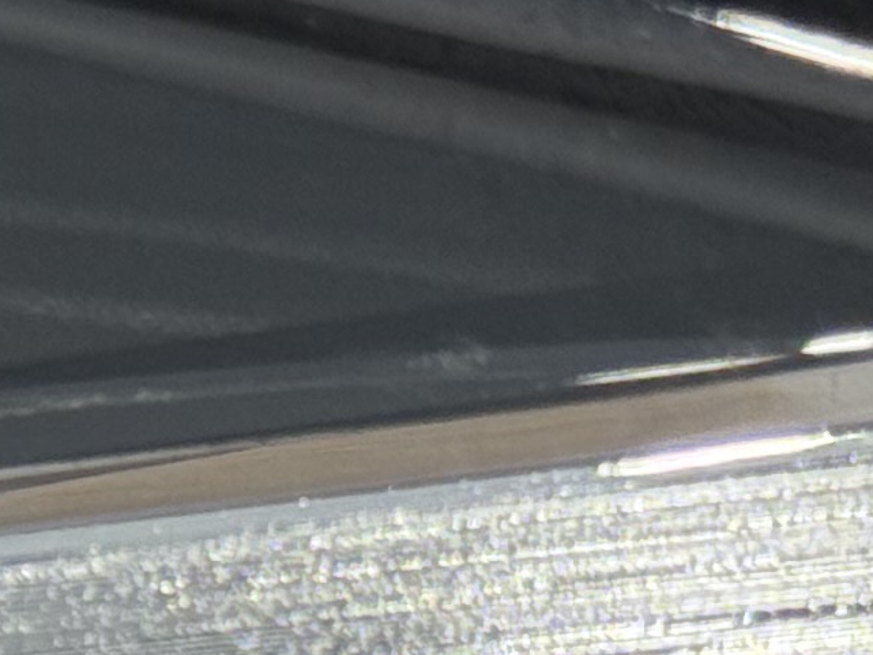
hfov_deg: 6.4
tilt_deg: -42.2
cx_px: -865
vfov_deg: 4.9
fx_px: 7618
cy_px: 921
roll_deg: +34.6
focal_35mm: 302
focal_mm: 6.76
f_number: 1.78
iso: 64
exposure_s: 1/288
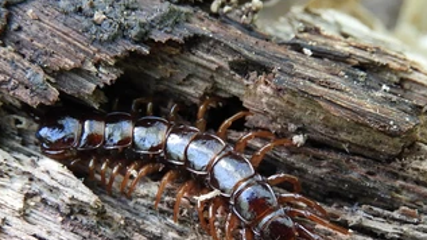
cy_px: 181
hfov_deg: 27.5
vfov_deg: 15.6
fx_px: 871
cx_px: 211
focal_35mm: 77
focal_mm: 6.3
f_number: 3.8
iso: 280
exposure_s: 1/30
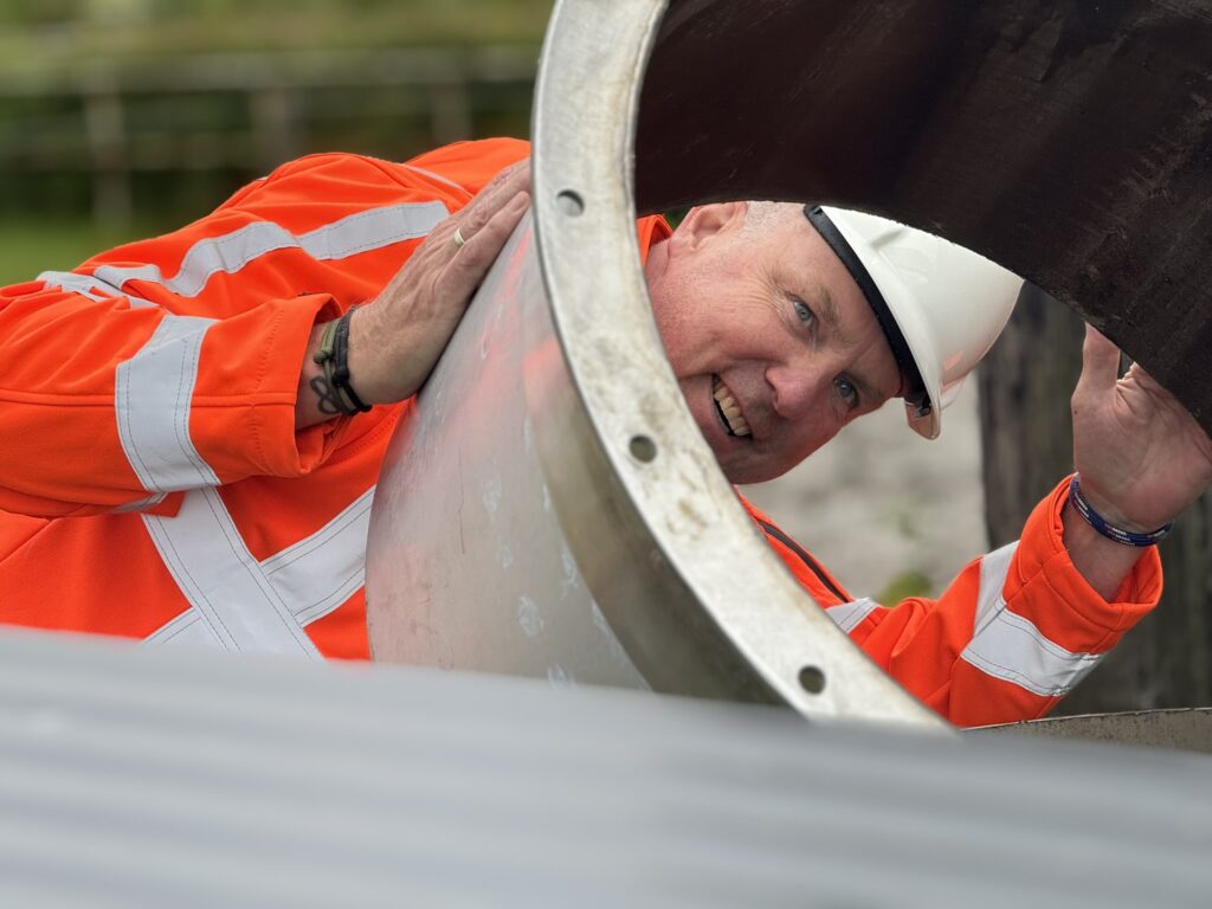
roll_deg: +4.5
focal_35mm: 120
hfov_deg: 16.4
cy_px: 454
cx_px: 606
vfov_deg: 12.3
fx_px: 4202
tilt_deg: -6.6
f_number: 2.8
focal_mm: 15.66
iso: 50
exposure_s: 1/354
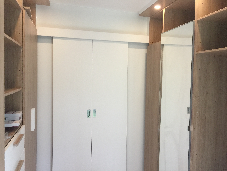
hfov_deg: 61.7
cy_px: 86
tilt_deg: -2.8
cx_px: 114
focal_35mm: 29
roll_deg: -1.8
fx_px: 190
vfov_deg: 48.2
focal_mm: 4.15
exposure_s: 1/33
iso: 64
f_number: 2.2
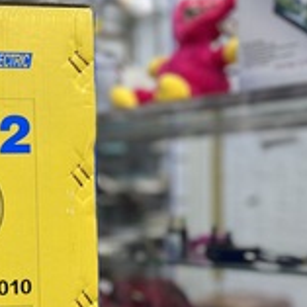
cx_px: -21
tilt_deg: -3.1
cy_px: 228
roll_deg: +1.1
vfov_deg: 25.4
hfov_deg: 24.2
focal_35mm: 67
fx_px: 672
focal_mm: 5.1
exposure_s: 1/127
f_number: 1.6
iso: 32
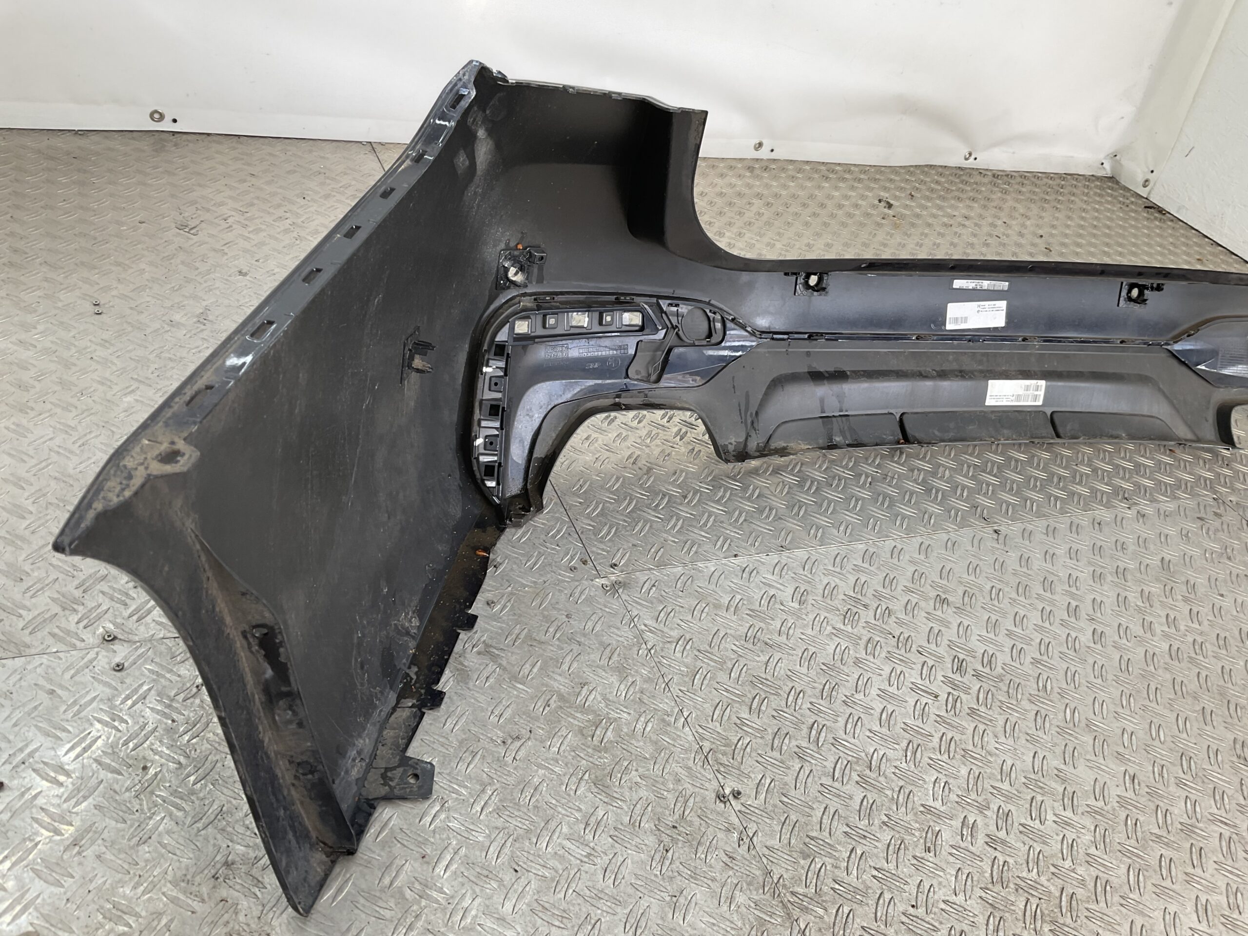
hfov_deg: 61.7
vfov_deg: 48.2
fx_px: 1046
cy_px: 468
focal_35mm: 29
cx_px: 624
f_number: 1.8
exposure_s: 1/100
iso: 16
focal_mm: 3
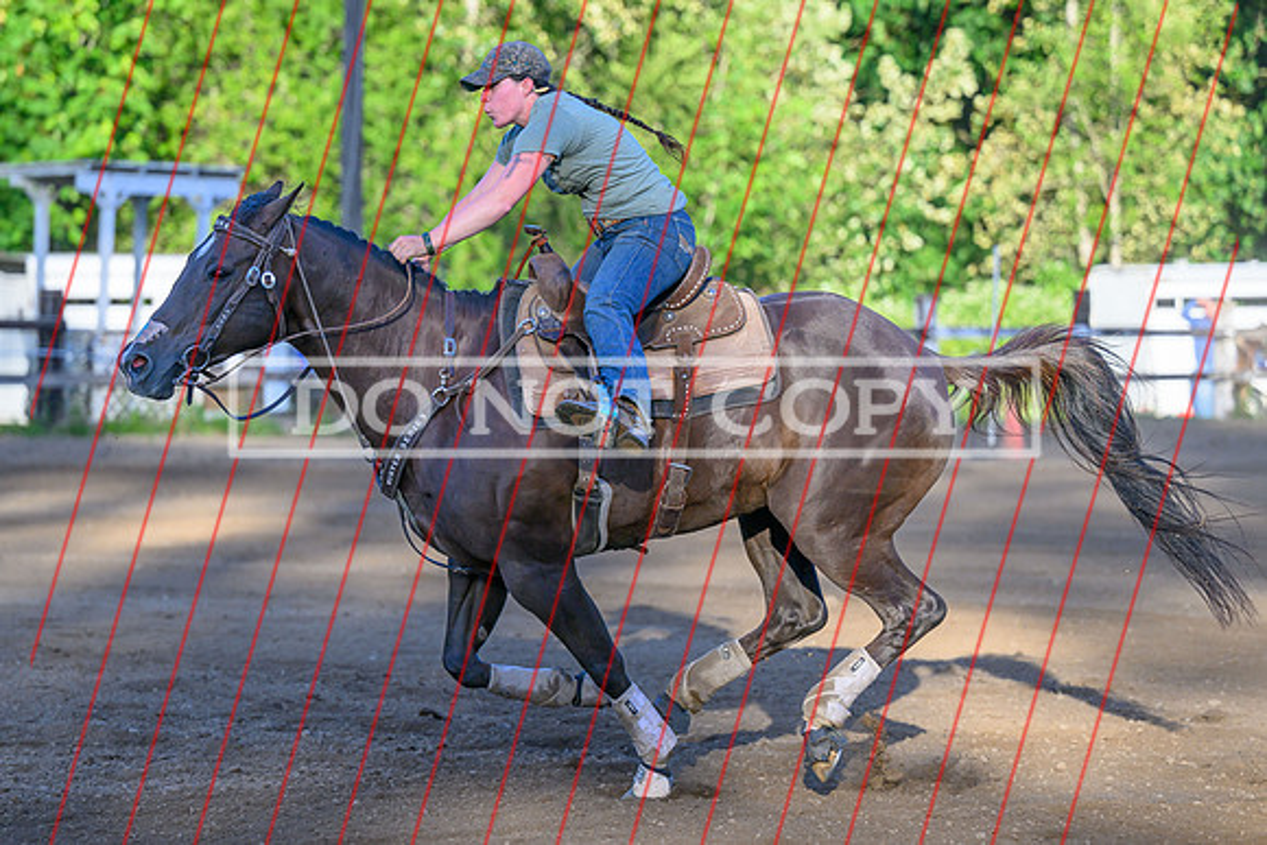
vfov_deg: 10.4
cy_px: 411
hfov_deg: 15.6
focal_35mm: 132
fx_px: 4634
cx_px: 587
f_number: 2.8
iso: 400
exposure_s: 1/2500
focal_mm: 104
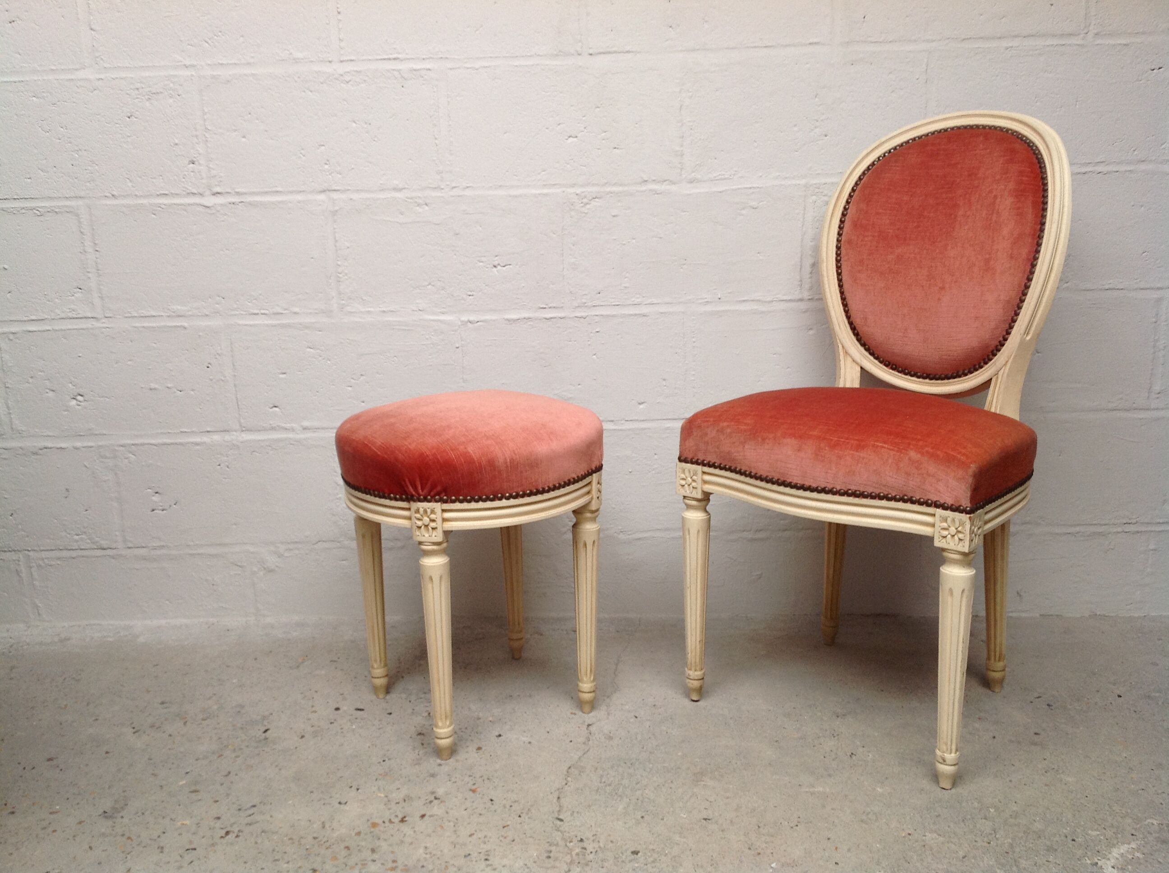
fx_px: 1180
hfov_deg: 52.7
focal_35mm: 35
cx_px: 584
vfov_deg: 40.6
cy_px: 436
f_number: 2.4
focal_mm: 4.28
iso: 80
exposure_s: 1/24
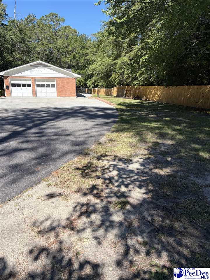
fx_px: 210
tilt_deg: -13.8
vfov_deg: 67.3
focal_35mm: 26
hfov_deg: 53.1
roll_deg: -1.4
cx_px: 105
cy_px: 140
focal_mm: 5.96
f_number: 1.6
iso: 50
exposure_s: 1/1953
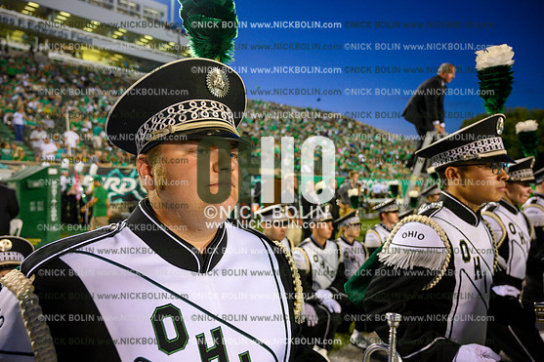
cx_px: 266
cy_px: 182
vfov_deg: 51.3
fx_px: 378
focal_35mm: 25
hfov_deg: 71.5
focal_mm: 24
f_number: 4
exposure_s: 1/200
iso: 2000
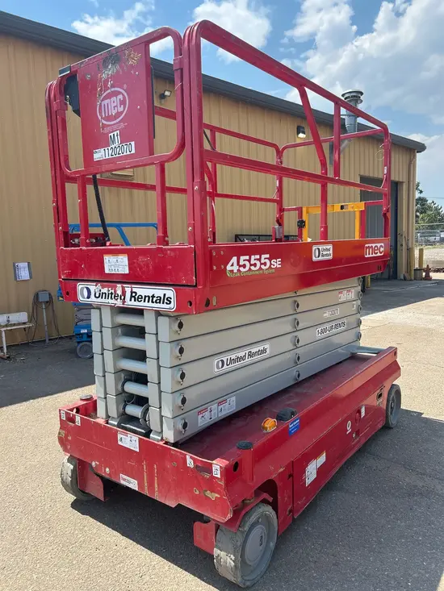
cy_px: 296
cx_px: 222
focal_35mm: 26
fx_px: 445
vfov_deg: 67.3
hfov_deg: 53.1
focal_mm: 5.7
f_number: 1.5
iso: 50
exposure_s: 1/1972
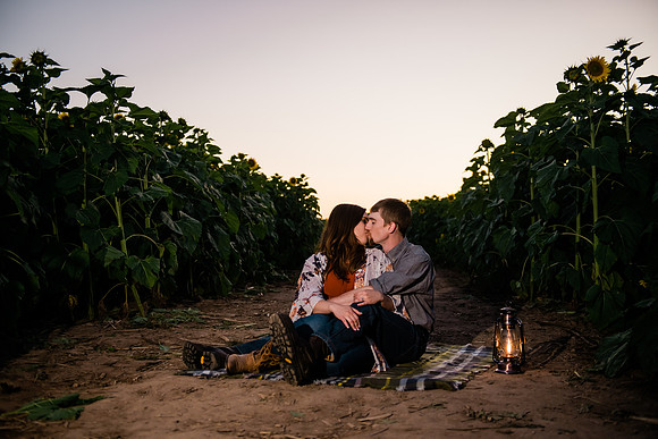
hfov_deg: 48.4
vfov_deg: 33.4
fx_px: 731
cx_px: 329
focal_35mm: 40
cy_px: 220
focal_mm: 40
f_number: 2.8
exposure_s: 1/640
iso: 400
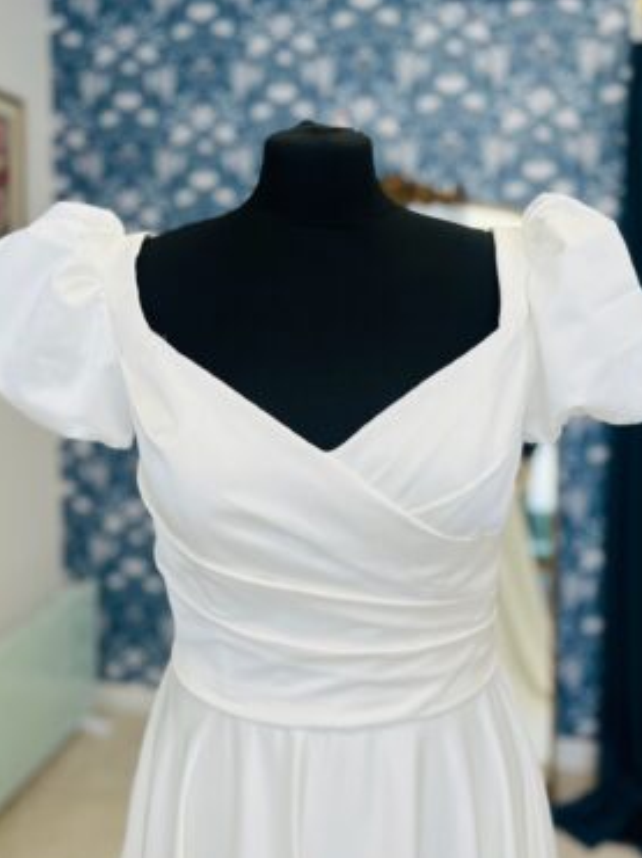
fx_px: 743
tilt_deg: -8.6
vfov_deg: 60.0
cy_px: 419
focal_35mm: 30
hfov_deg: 46.7
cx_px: 327
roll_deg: +0.4
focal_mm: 5.1
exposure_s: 1/253
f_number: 1.6
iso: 40
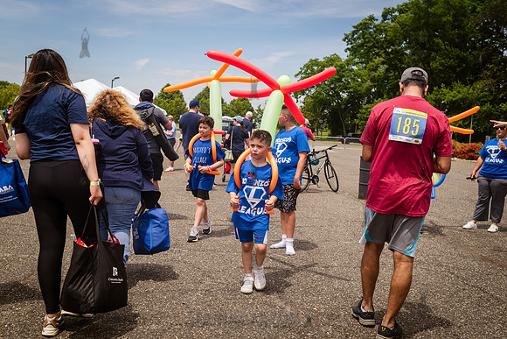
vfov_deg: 35.9
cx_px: 254
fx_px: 522
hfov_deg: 51.8
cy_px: 170
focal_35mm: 37
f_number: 4.5
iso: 200
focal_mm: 35
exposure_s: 1/1250
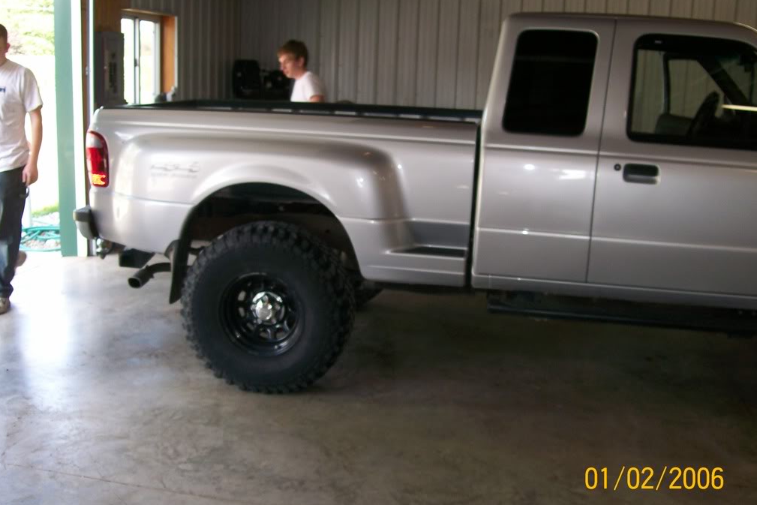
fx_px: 799
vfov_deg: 35.1
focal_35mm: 38
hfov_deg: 50.7
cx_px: 379
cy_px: 260
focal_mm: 6
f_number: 2.7
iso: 80
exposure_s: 1/64
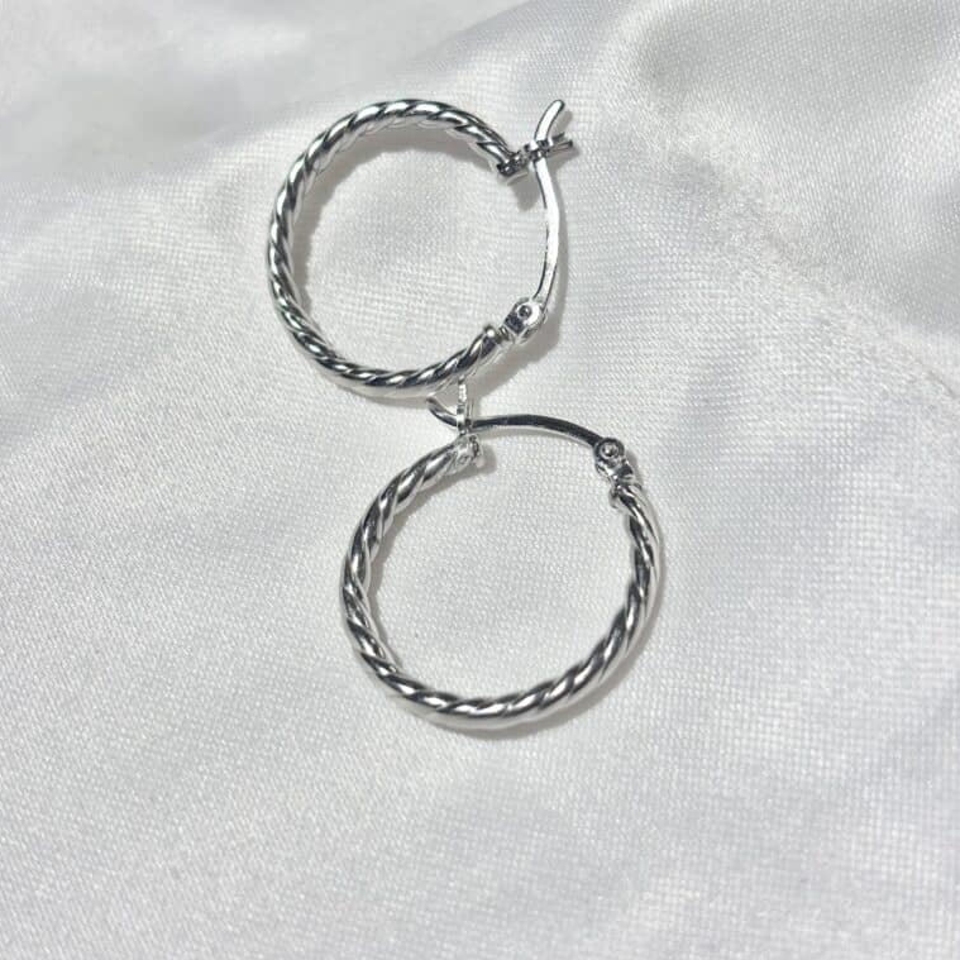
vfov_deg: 27.7
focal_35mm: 62
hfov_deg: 27.7
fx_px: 1945
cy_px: 385
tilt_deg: -49.7
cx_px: 477
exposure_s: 1/399
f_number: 1.6
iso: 32
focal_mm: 5.96
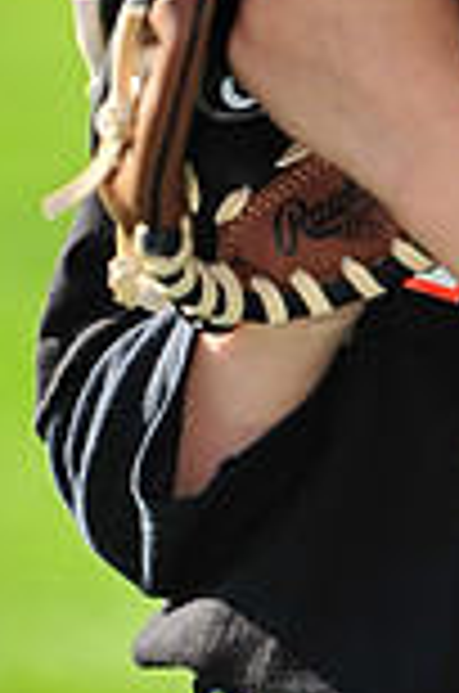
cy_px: -274
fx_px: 9797
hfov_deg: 2.7
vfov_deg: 4.0
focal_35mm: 510
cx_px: 598
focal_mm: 135
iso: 200
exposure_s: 1/800
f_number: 4.5
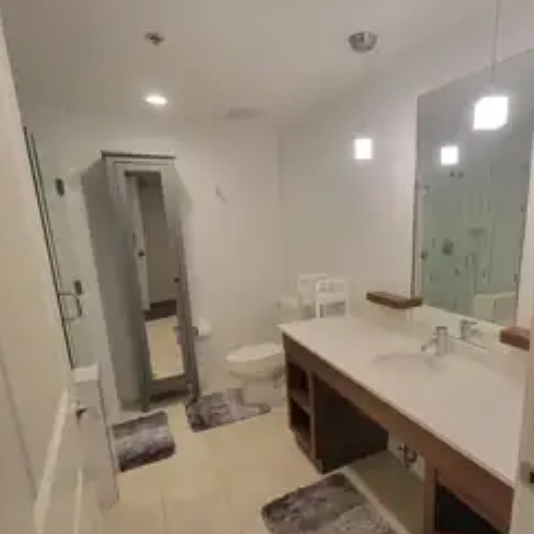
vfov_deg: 77.5
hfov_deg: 77.0
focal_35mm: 19
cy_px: 291
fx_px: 332
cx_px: 313
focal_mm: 2.2
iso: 160
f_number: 2.2
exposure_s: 1/60
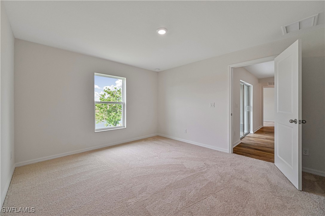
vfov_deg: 81.1
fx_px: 126
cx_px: 162
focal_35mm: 14
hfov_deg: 104.3
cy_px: 108
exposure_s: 1/125
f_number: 6.3
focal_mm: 14
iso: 800
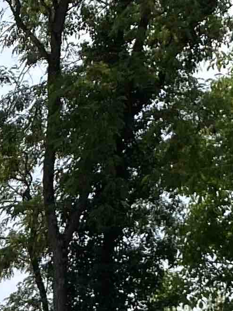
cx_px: -377
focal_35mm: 160
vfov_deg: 11.0
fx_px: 1436
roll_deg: -0.8
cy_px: 664
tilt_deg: -7.1
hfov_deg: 8.3
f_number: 1.8
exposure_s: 1/7692
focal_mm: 4.25
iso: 32
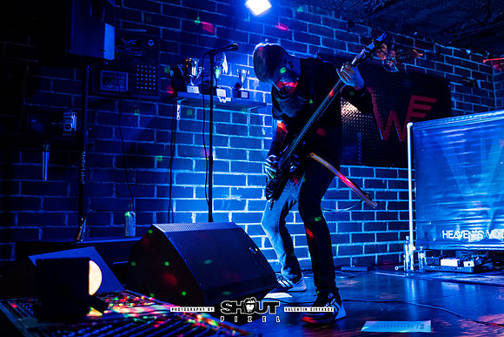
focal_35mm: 37
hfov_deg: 51.0
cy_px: 138
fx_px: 518
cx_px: 330
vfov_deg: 35.8
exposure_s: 1/200
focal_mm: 28
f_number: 2.8
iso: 2500
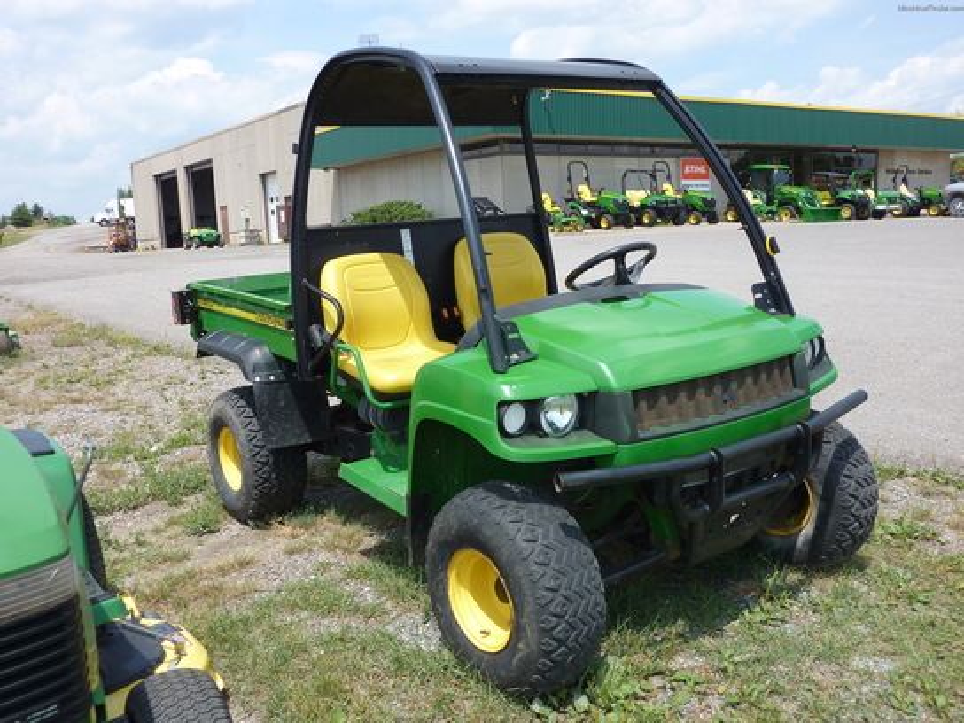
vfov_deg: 44.2
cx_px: 482
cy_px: 362
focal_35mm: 32
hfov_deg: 56.8
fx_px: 891
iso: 80
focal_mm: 5.3
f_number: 3.5
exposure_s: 1/640
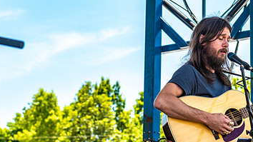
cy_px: 57
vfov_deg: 10.1
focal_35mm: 120
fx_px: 805
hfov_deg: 17.9
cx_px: 139
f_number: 5.6
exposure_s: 1/320
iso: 200
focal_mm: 70
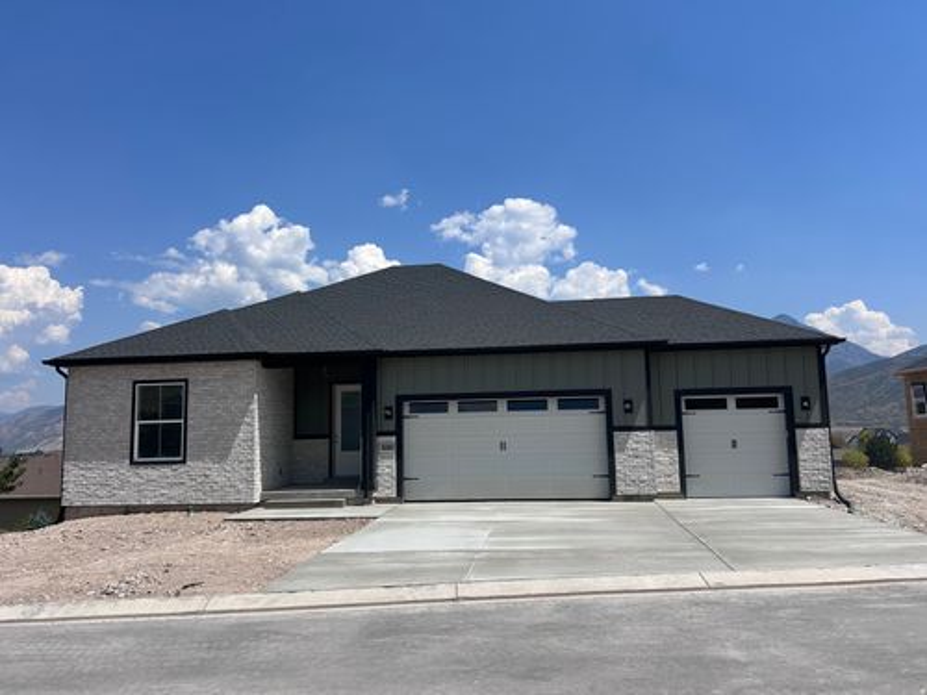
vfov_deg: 53.1
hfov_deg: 67.3
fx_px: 696
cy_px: 348
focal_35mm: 26
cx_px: 464
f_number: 1.5
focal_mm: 5.7
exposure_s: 1/7463
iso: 50
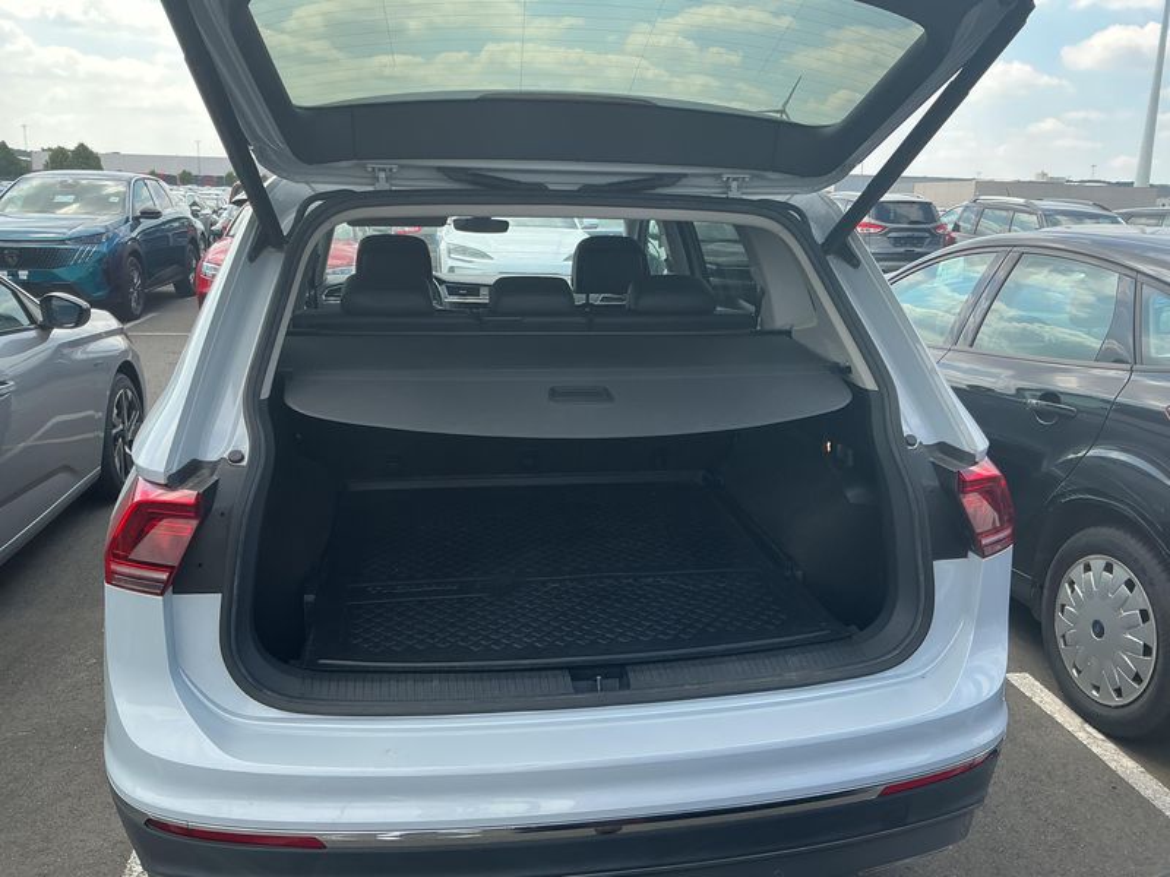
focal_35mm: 29
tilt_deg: -13.2
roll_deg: -1.3
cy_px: 438
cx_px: 585
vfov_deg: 48.2
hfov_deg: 61.7
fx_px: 980
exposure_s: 1/469
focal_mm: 3
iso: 25
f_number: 1.8
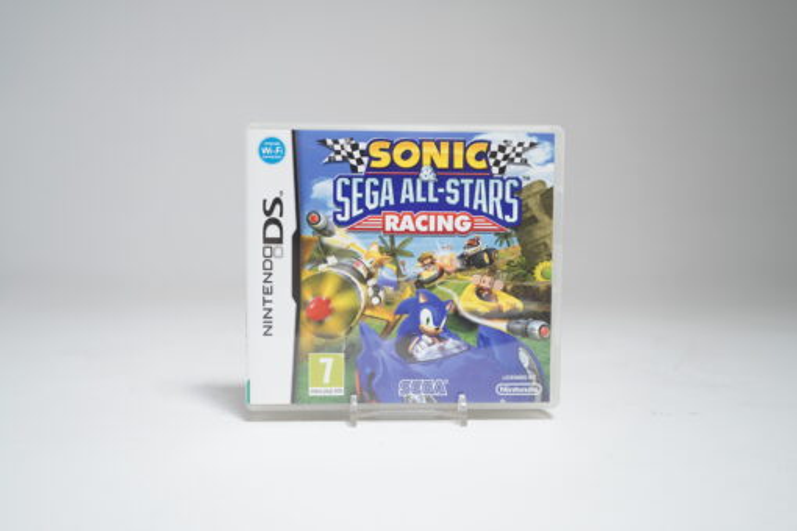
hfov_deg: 49.6
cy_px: 266
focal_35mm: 39
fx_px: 863
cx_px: 398
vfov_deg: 34.2
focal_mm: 39
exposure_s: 1/40
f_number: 5
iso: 640
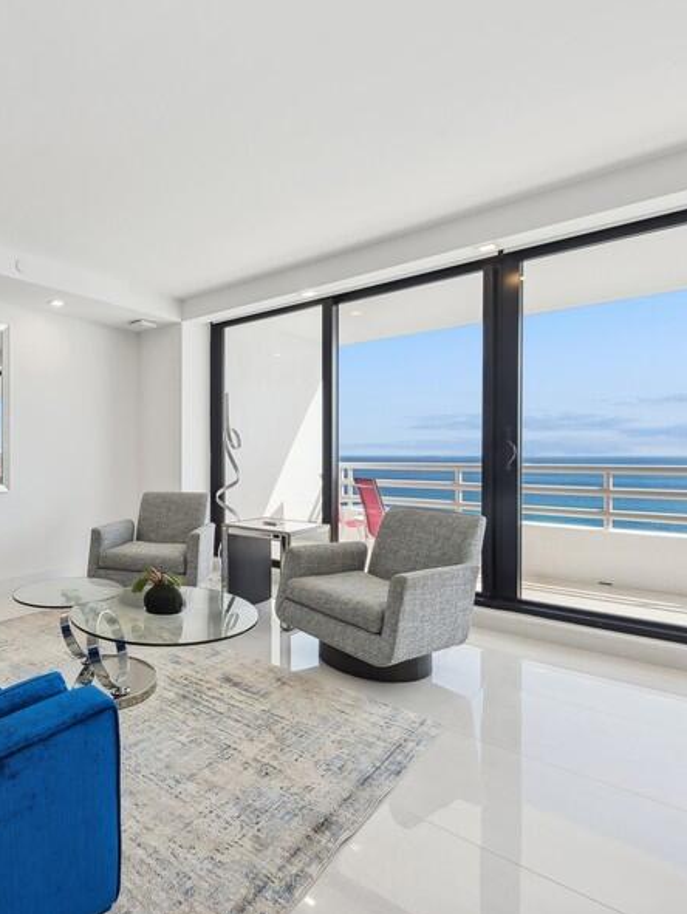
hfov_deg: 64.6
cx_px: 172
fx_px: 502
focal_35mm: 19
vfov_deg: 84.6
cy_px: 458
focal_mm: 13
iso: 100
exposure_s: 1/80
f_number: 8
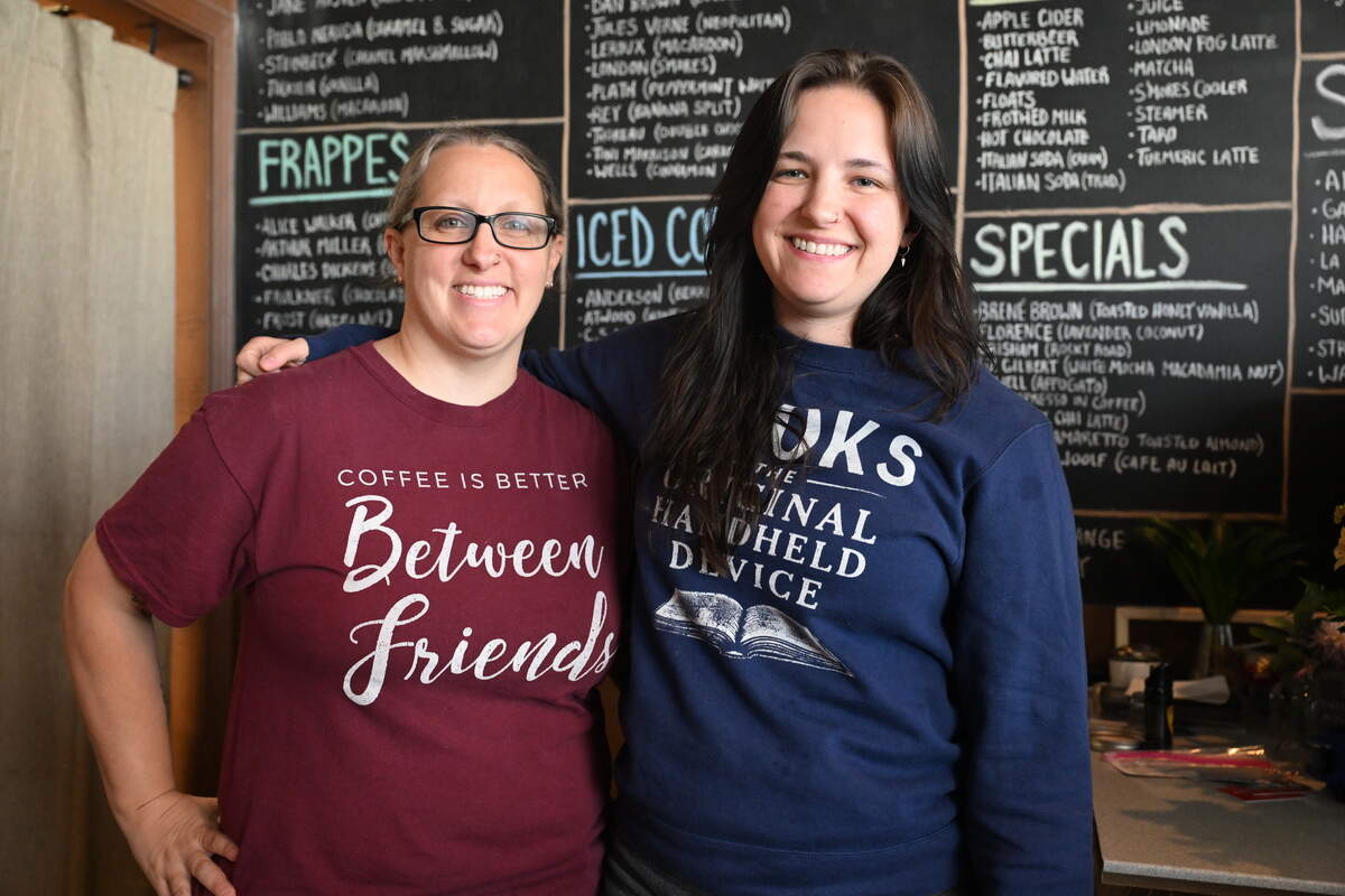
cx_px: 672
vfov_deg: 37.9
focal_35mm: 35
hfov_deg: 54.4
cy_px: 448
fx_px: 1308
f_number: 4
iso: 4500
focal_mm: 35
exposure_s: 1/125
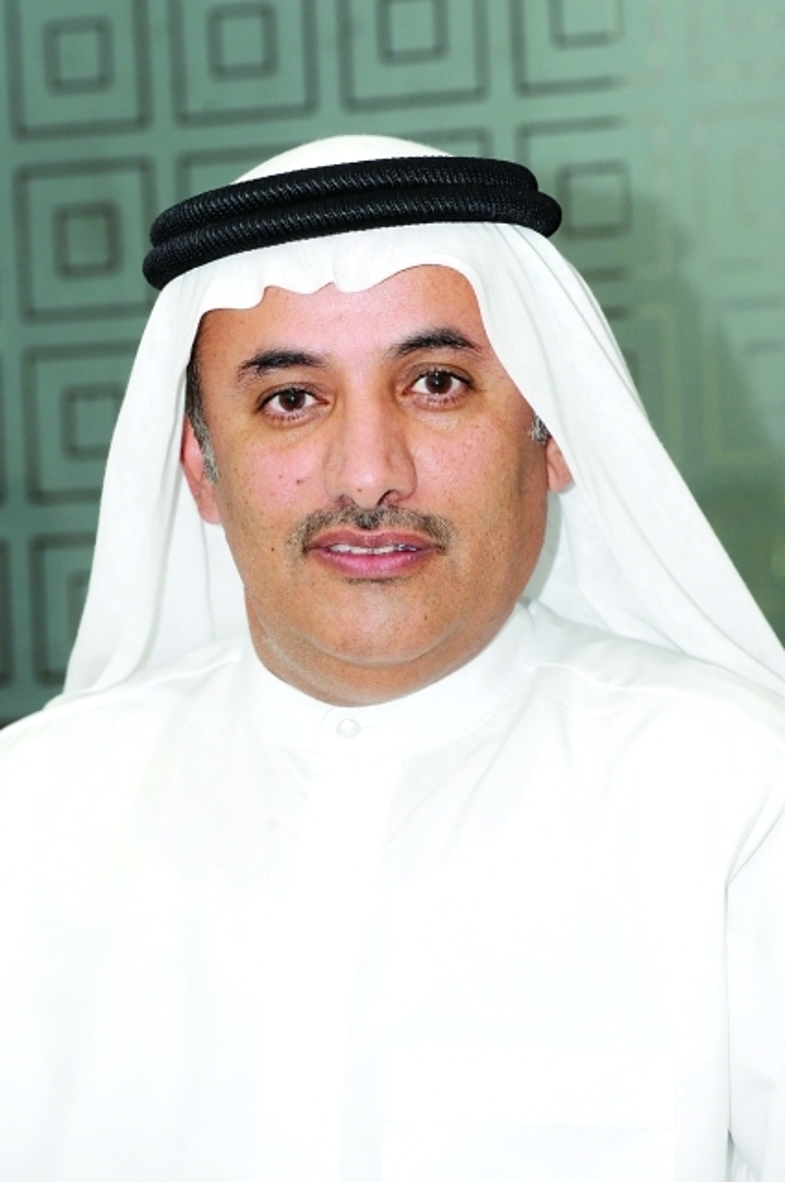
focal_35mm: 125
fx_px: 4099
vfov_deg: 16.4
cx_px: 392
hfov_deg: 10.9
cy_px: 591
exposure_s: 1/200
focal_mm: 125
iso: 400
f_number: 7.1
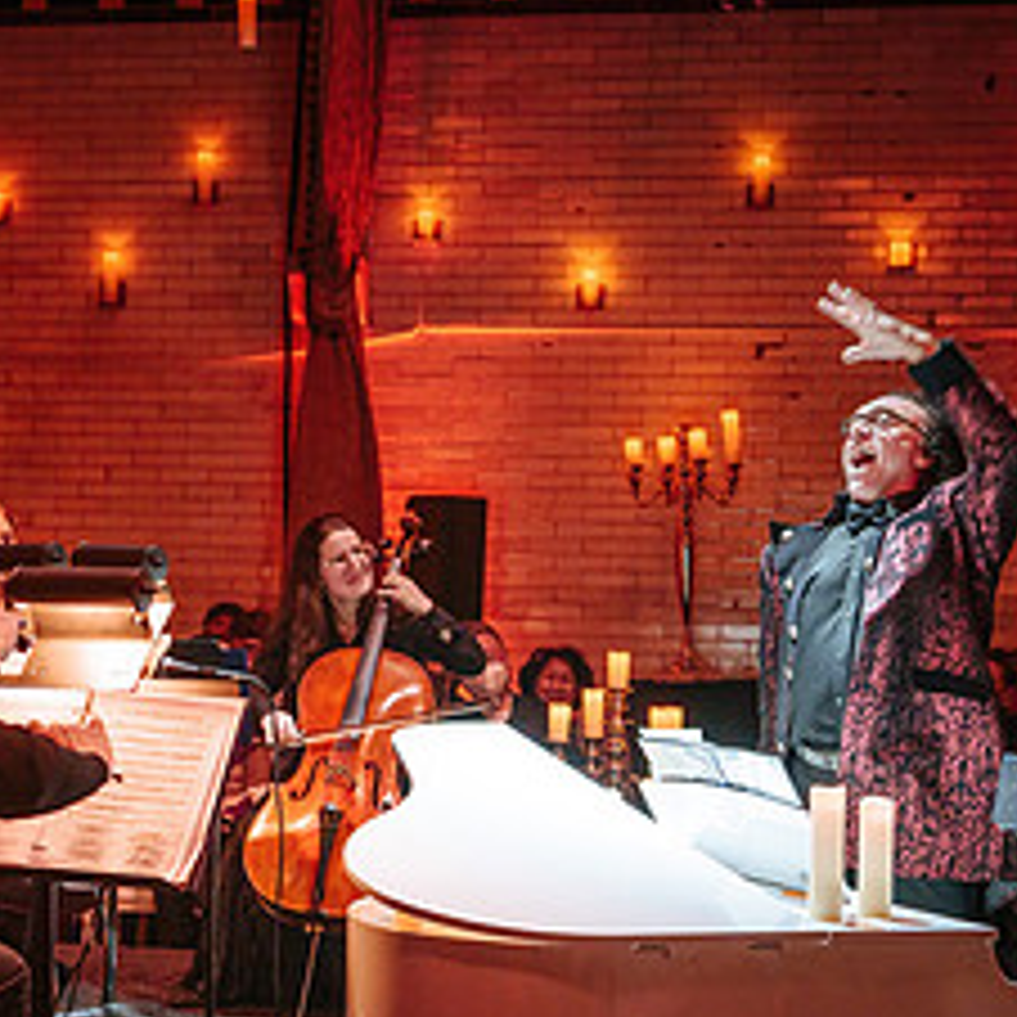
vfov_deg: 21.3
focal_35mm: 81
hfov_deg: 21.1
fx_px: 2692
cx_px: 181
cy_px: 669
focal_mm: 35
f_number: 2.8
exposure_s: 1/60
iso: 1600
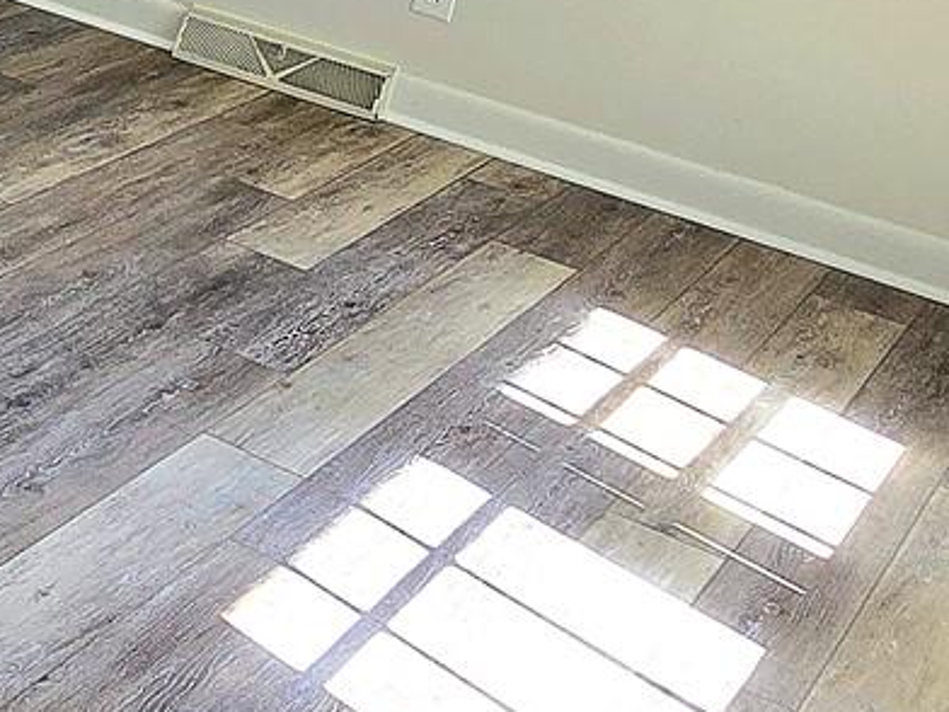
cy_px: -153
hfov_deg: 21.5
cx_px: -637
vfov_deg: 20.2
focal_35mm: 68
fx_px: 1864
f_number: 2.2
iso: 80
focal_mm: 2.2
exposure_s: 1/120
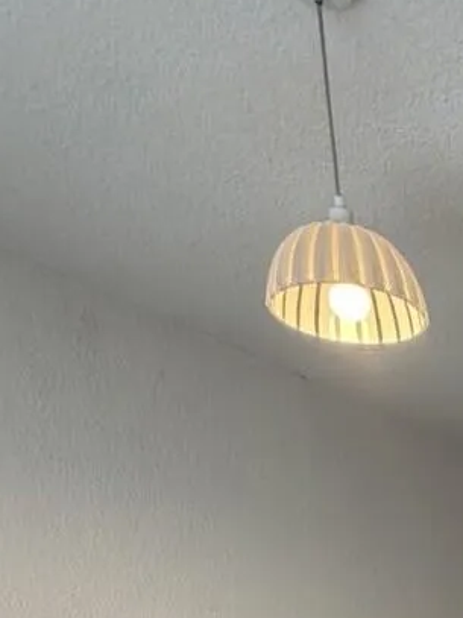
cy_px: 902
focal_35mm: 44
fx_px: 785
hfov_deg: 27.2
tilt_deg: -20.6
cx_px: 613
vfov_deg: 29.1
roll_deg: -1.7
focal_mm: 2.22
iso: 160
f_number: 2.2
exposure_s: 1/121
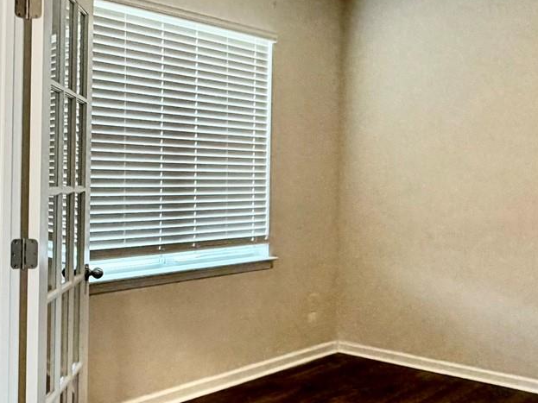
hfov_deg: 39.8
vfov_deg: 31.5
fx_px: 715
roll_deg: -0.2
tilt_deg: -1.1
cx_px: 117
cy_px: 182
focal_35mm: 46
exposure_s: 1/60
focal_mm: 2.22
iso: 200
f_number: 2.2
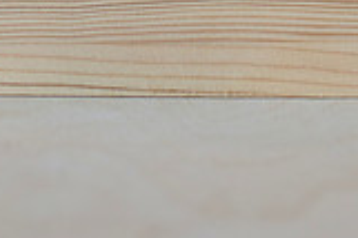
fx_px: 1808
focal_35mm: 182
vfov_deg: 7.4
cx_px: 238
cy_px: -159
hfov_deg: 11.3
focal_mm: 50
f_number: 2.8
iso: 200
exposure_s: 1/200
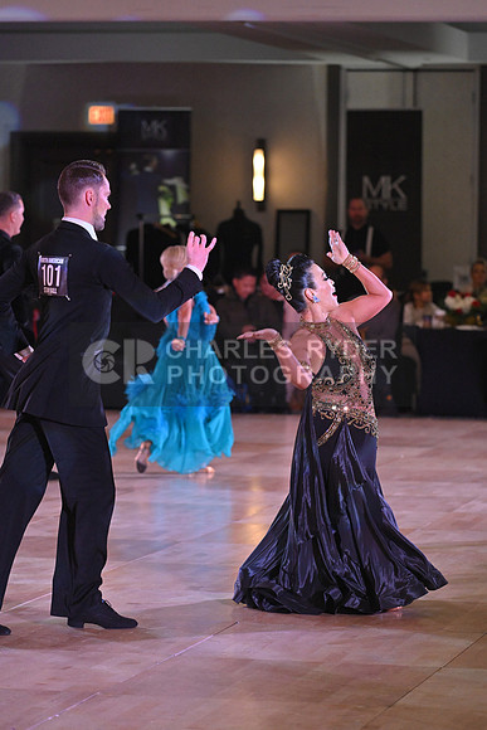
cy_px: 365
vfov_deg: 14.2
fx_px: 2940
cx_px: 244
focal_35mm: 145
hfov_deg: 9.5
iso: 3200
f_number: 4.5
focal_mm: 145
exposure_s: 1/400
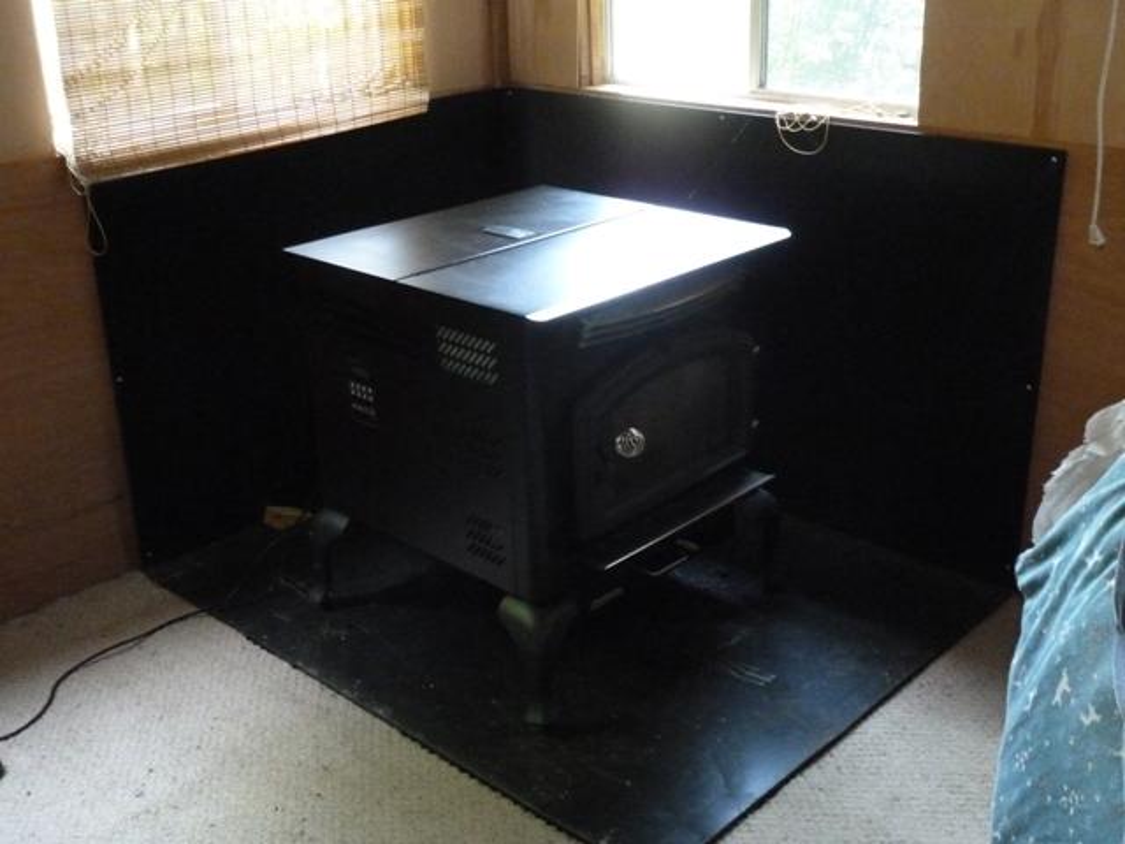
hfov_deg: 46.8
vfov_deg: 36.0
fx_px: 1300
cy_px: 422
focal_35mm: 40
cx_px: 562
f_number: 3.6
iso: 800
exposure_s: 1/15
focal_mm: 6.5
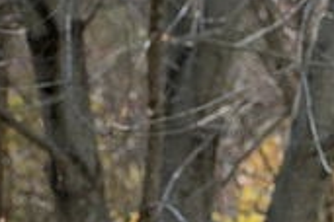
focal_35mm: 312
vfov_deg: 4.4
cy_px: 324
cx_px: 467
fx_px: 2894
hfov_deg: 6.5
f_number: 5
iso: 400
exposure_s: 1/800
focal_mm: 92
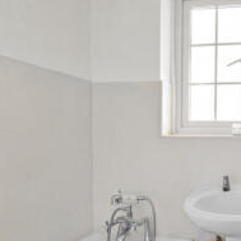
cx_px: 238
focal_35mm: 30
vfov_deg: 53.9
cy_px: 136
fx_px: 236
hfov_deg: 45.9
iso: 400
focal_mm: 14
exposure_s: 2.5
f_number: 16
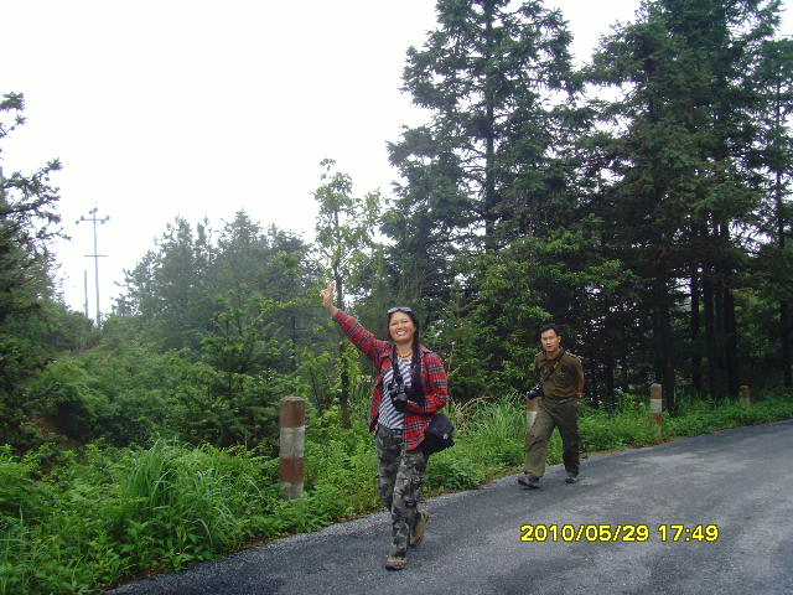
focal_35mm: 39
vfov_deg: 36.8
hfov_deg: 47.9
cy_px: 298
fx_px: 893
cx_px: 396
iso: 100
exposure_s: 1/90
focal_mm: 6.6
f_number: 3.5
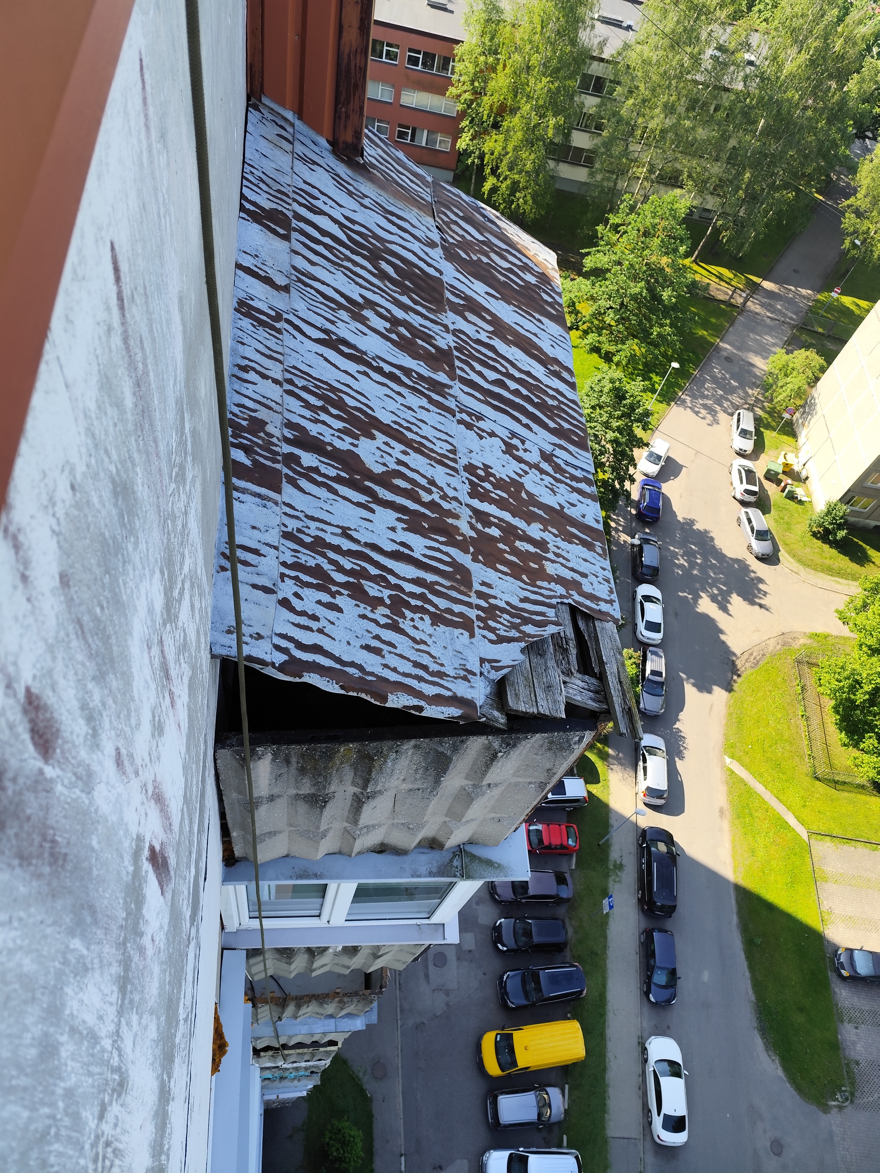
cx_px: 440
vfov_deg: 73.9
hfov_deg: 58.9
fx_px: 780
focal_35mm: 23
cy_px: 586
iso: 50
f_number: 1.65
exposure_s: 1/301
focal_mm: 6.19
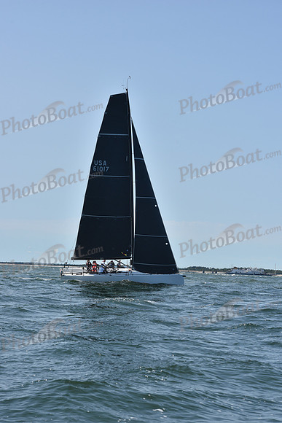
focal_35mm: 86
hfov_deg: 15.9
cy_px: 212
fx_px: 1010
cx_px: 141
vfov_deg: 23.6
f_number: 9
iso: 250
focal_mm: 86
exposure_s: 1/1000
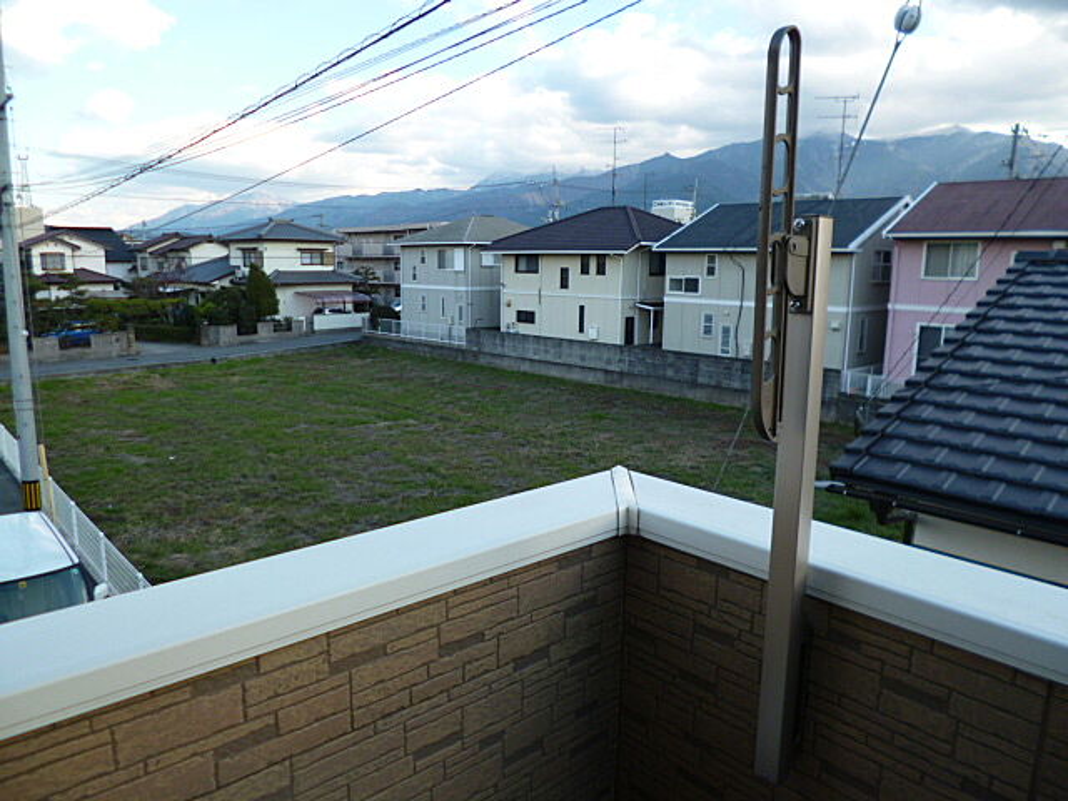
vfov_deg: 56.8
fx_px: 740
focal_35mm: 24
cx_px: 534
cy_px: 400
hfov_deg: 71.6
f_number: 2.5
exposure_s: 1/320
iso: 100
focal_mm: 4.3
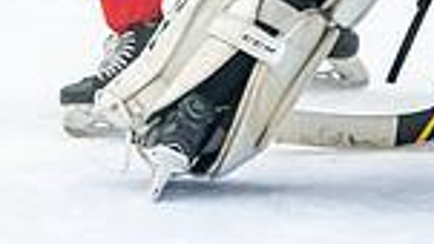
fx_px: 5847
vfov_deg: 2.4
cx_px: 140
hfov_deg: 4.3
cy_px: -175
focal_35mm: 508
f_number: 2.8
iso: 3200
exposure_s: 1/800
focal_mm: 86
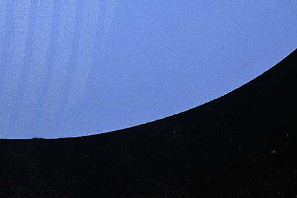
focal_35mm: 165
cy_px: 18
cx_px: -25
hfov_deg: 12.3
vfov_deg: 8.3
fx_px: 1361
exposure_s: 1/80
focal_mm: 50
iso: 160
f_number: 7.1
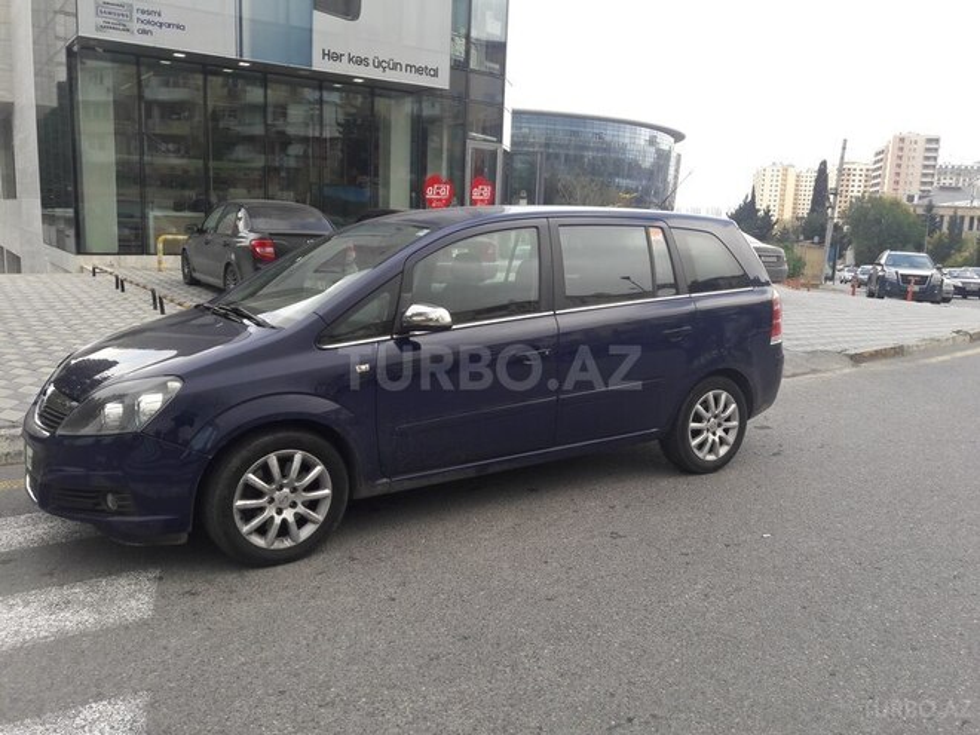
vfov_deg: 49.7
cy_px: 368
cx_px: 490
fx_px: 793
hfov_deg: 63.4
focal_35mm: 28
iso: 40
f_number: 1.9
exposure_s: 1/270
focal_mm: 3.7
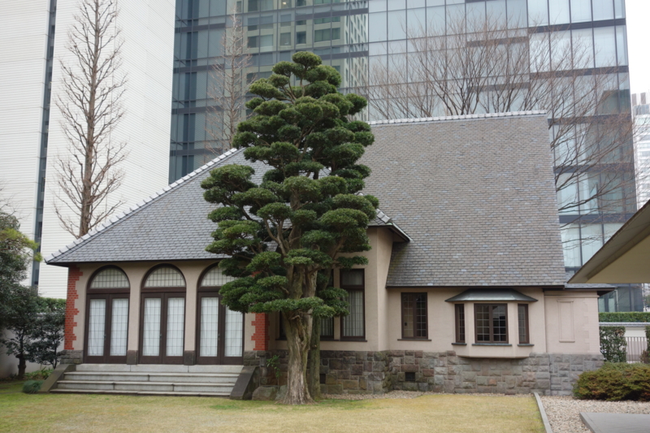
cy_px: 216
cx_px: 325
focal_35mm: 40
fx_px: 722
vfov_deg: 33.4
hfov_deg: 48.5
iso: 200
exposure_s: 1/160
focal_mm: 14.93
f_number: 4
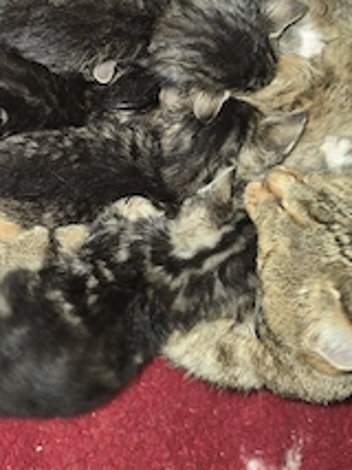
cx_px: 86
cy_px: 110
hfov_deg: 32.9
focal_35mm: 43
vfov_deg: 42.4
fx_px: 584
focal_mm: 6.5
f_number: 1.4
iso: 50
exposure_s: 1/28.6
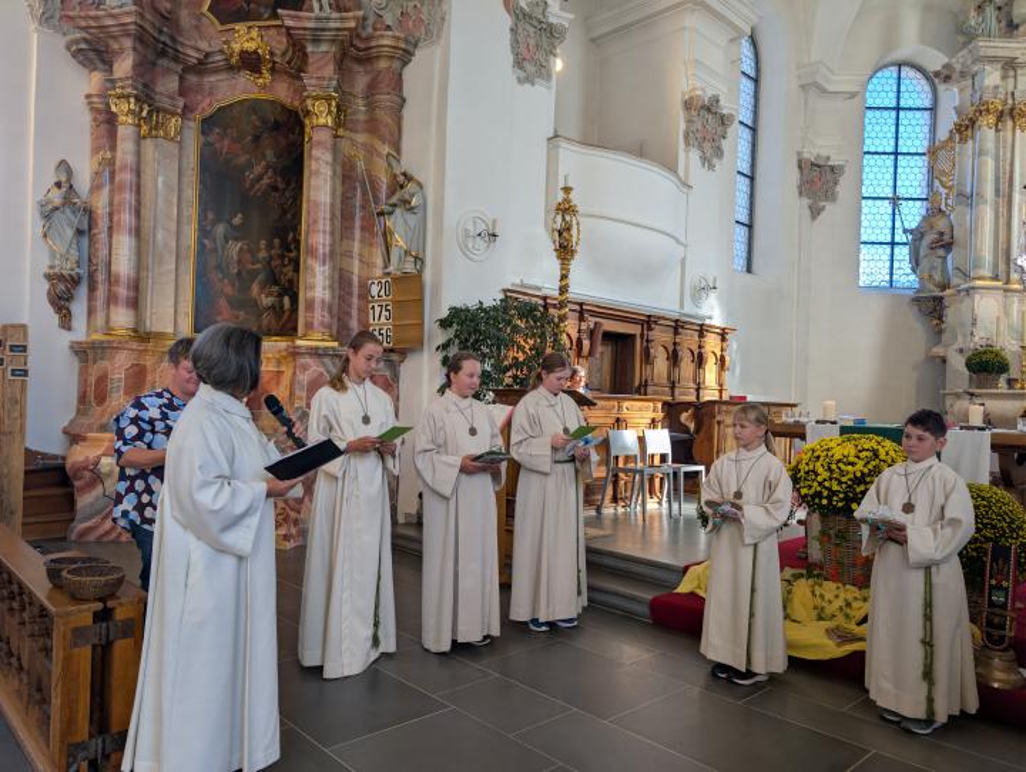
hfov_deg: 71.5
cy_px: 386
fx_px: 712
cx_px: 513
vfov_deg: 56.9
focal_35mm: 24
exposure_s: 1/100
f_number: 1.68
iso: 22
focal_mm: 6.9
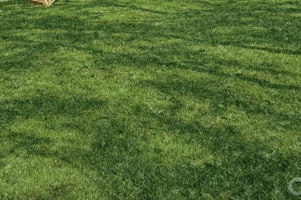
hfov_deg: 50.0
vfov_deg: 29.3
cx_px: 106
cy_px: -50
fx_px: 318
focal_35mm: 38
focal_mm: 14
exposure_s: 1/160
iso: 100
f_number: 6.3
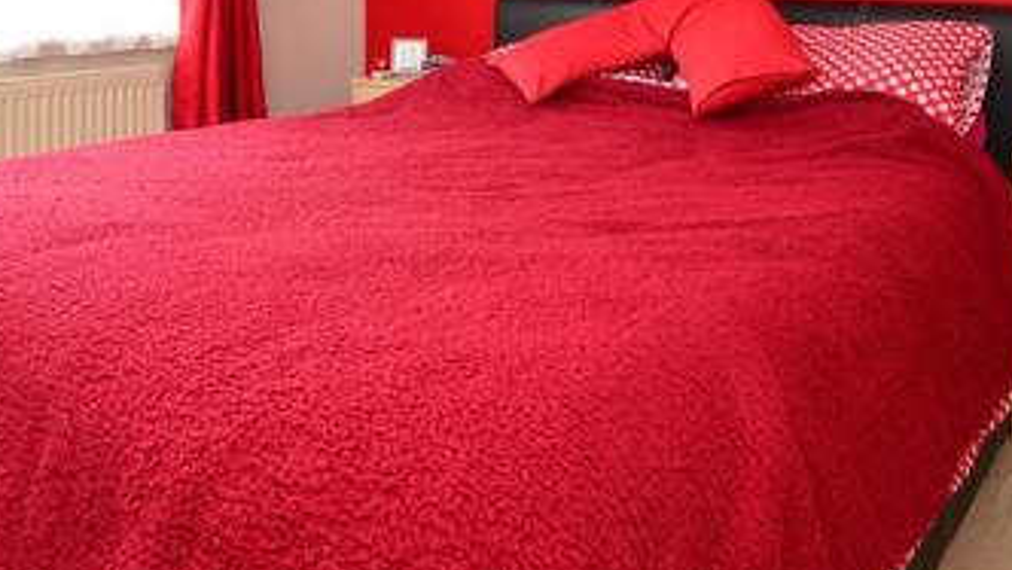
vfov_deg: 33.5
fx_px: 832
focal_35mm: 31
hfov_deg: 61.2
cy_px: -38
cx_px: 344
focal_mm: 10
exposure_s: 1/4
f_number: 6.3
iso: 200
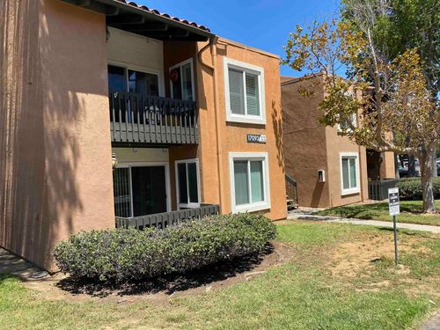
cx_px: 220
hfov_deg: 67.3
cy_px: 165
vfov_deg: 53.1
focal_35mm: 26
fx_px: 330
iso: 32
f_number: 1.8
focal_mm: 4.25
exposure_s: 1/1629
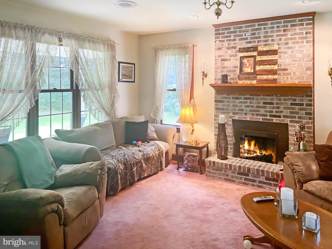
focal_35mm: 26
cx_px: 166
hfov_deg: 67.3
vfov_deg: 53.1
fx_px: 249
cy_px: 124
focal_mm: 4.25
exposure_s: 1/60
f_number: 1.8
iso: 200
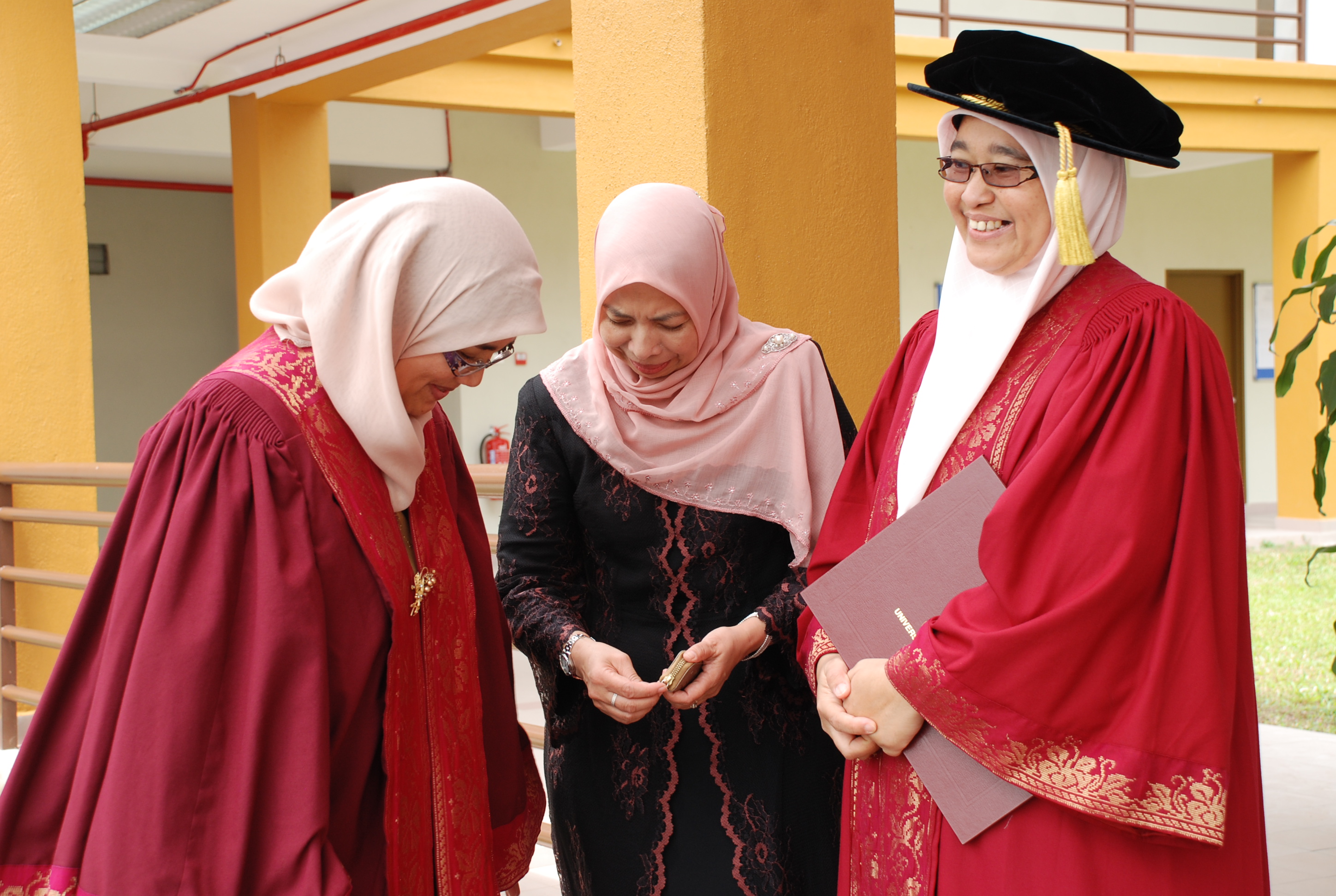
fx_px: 2231
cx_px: 668
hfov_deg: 33.3
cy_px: 448
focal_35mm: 60
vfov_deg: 22.7
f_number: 5.6
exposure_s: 1/100
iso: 200
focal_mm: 40
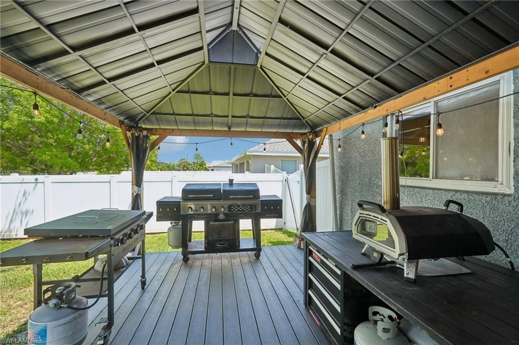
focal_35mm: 16
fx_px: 230
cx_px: 260
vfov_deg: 73.7
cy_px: 172
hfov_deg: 96.8
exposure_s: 1/200
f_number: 8
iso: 400
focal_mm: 16
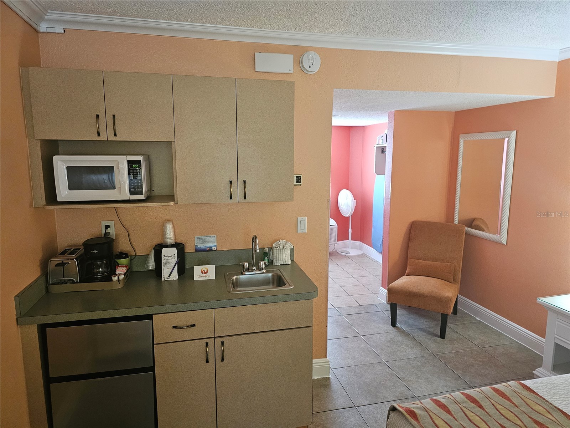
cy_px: 214
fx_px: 379
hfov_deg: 73.9
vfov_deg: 58.9
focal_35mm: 23
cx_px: 285
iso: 640
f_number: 1.7
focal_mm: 6.3
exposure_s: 1/60
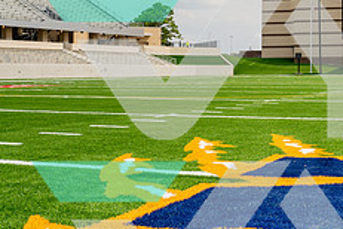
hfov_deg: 30.2
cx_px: 414
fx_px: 534
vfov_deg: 24.0
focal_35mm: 56
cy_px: 60
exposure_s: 1/250
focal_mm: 22
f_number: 8
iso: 100
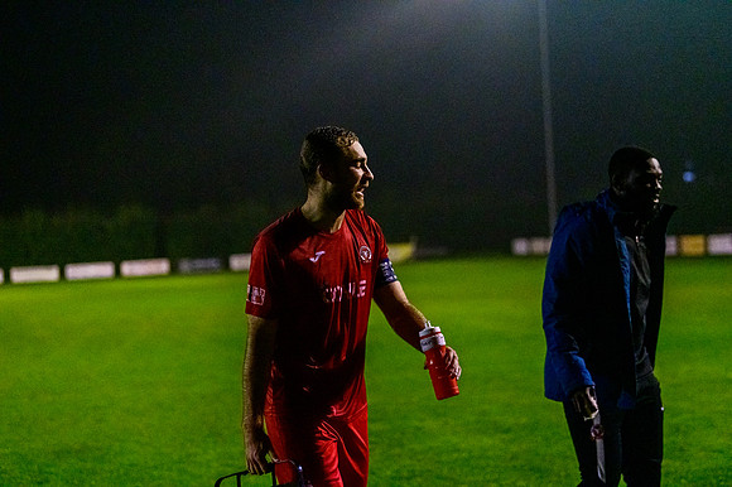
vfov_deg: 14.8
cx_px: 366
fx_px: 1870
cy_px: 244
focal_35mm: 92
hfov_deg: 22.2
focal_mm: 92
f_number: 3.2
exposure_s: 1/1250
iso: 12800
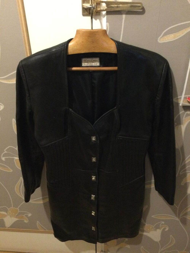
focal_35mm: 31
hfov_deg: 45.4
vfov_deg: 58.3
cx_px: 95
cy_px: 126
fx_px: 227
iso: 800
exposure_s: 1/17
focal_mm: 3.3
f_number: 2.4
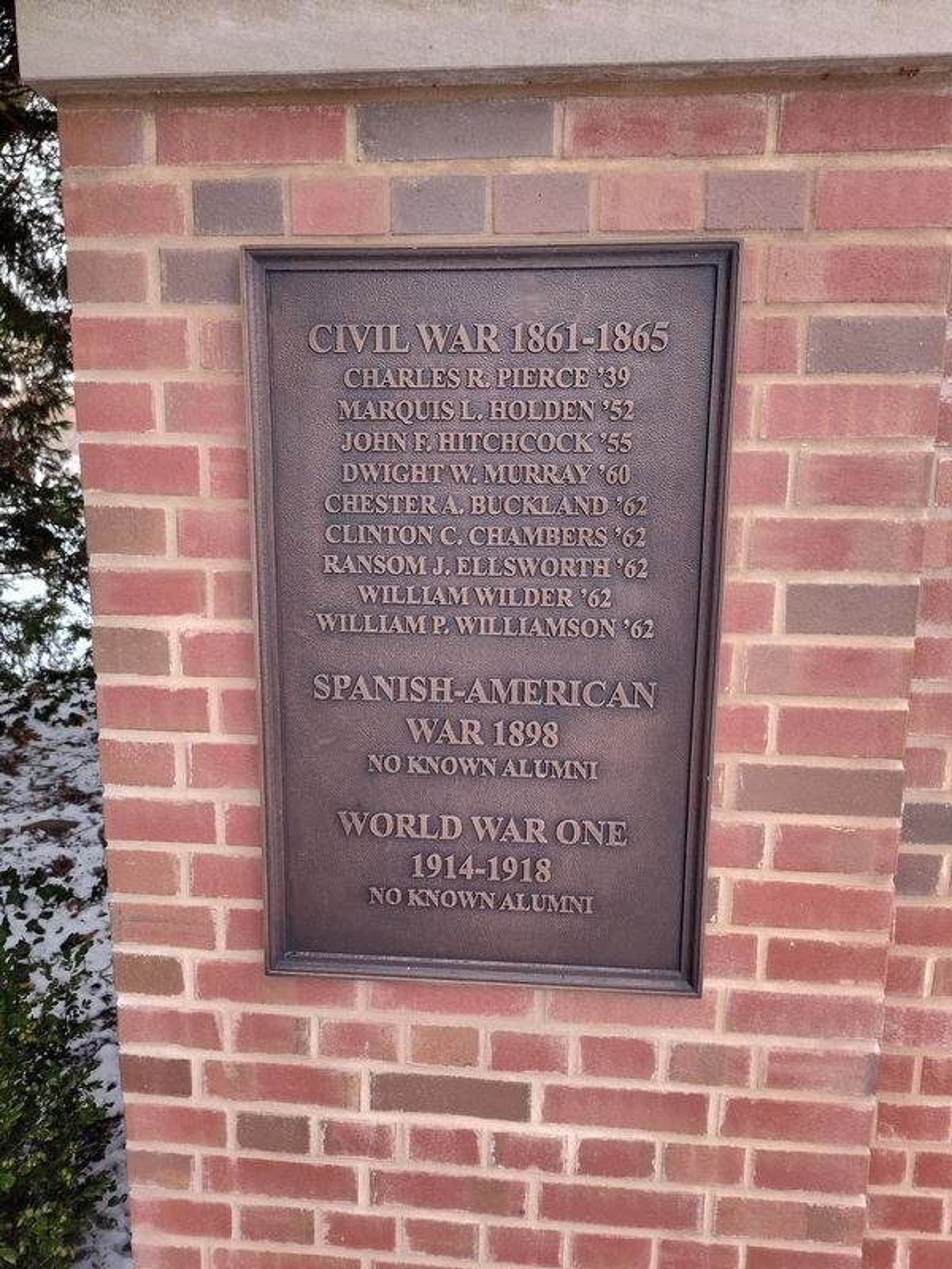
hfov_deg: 58.9
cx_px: 476
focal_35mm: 23
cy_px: 634
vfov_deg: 73.9
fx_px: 843
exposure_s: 1/120
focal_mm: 5.56
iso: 731
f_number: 1.8
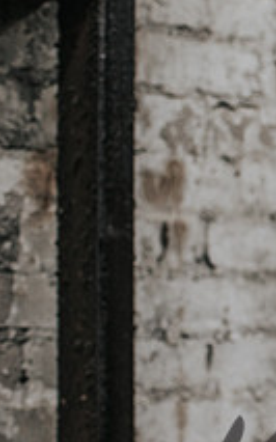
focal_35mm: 97
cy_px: 248
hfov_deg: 11.8
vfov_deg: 21.4
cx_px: 585
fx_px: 1168
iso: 800
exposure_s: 1/250
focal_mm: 35
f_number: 3.2
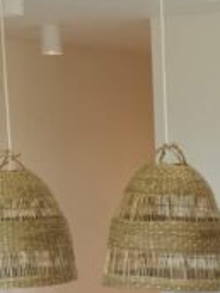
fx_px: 1364
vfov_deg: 11.9
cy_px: 385
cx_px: 406
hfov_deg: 8.8
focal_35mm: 161
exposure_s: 1/120
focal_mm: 5.56
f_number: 1.6
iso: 50
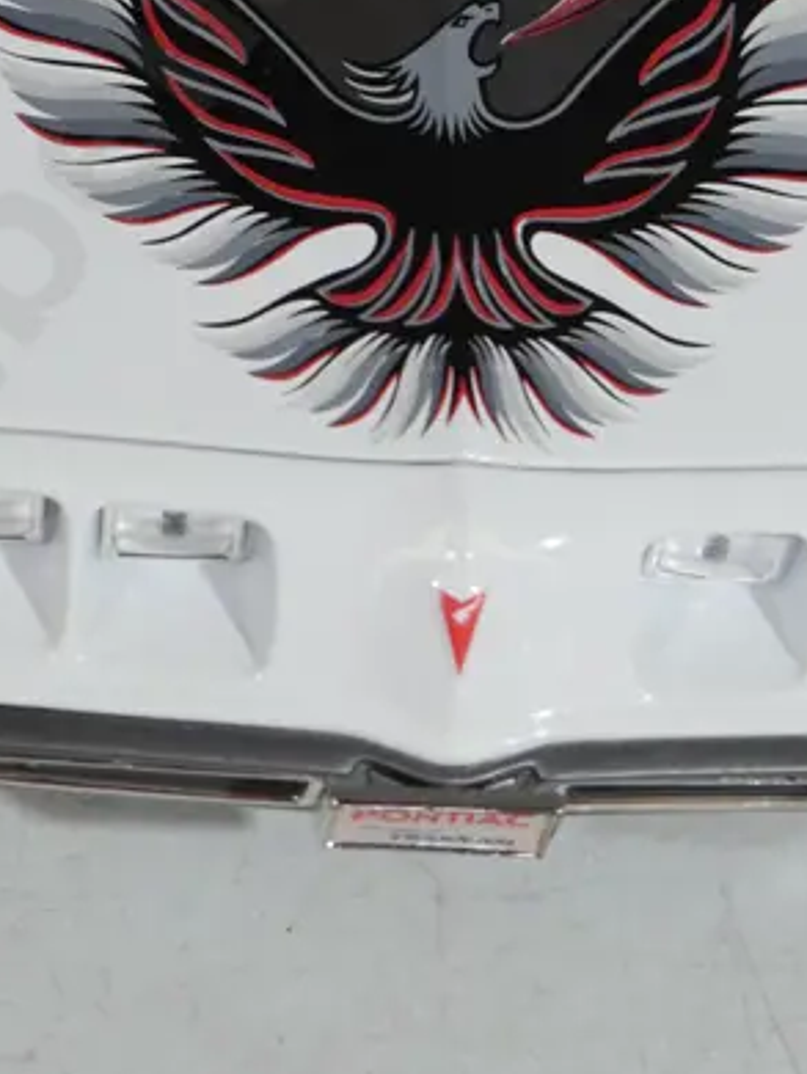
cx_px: 431
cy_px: -295
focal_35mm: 126
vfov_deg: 15.0
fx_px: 3912
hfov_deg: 11.8
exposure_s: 1/60
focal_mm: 24
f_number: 5.2
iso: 640
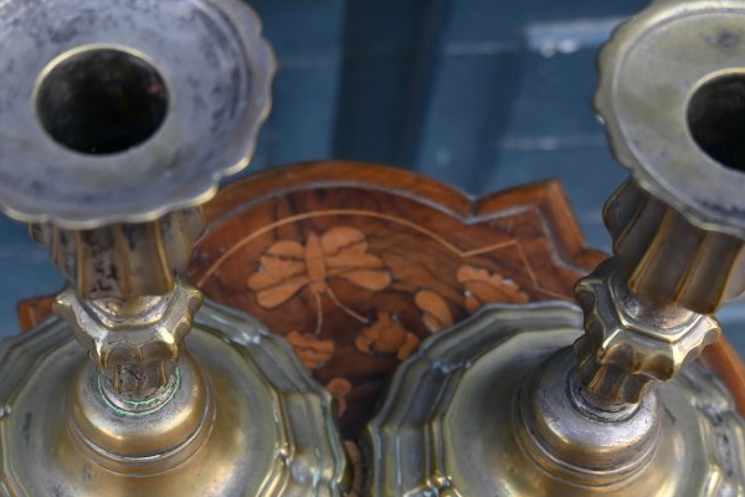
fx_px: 1366
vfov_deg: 20.4
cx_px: 313
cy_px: 394
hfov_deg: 30.5
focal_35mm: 66
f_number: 4
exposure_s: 1/250
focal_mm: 22
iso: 250
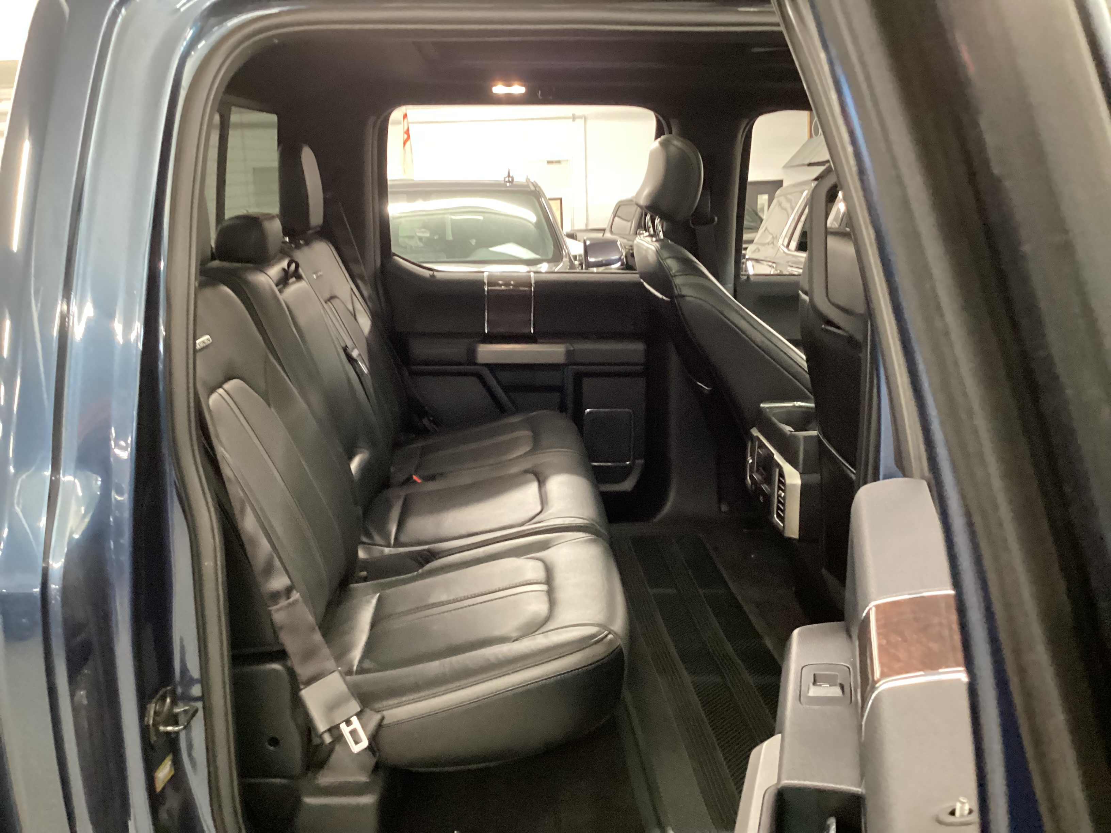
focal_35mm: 31
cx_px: 556
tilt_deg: -14.8
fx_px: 995
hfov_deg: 58.4
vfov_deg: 45.4
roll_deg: +1.6
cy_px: 416
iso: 500
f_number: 2.4
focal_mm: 3.3
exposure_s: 1/25
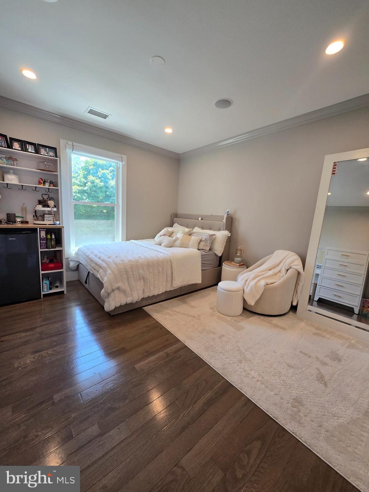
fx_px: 185
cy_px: 246
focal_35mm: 13
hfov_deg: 89.9
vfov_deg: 106.2
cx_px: 184
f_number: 2.2
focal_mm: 1.7
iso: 80
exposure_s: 1/60
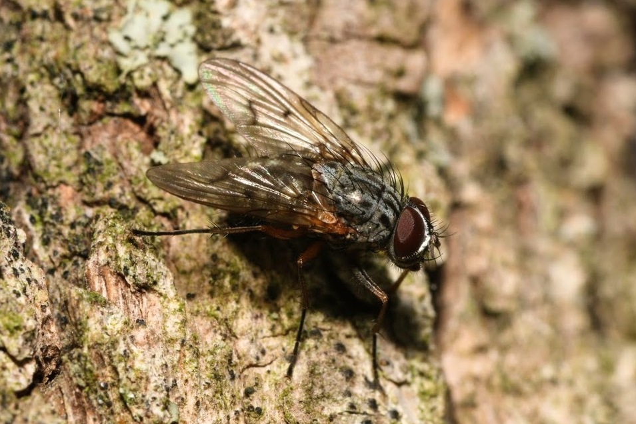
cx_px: 319
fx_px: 2800
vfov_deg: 8.7
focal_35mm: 159
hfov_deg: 13.0
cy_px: 213
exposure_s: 1/60
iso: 100
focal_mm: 105
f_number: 29
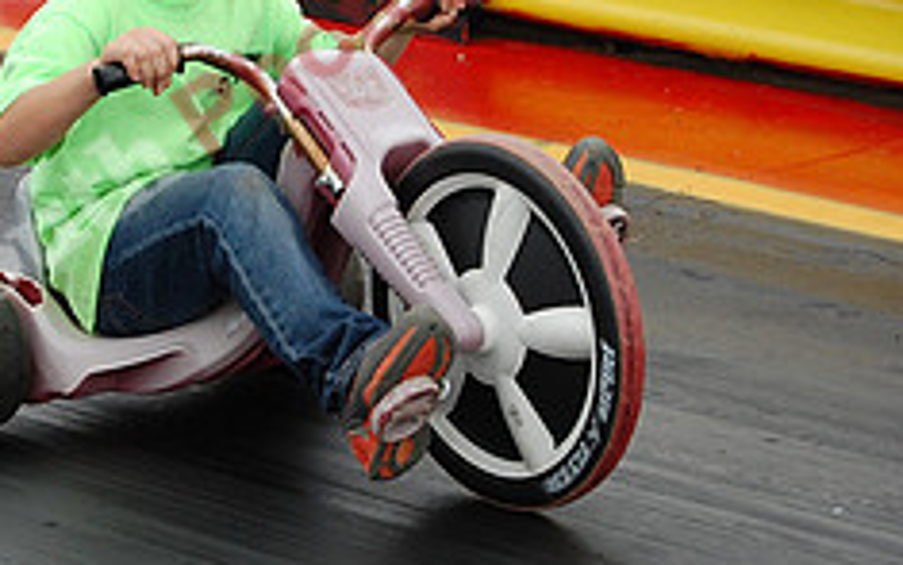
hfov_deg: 10.1
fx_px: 5102
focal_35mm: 207
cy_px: 123
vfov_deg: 6.3
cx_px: 242
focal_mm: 55
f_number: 5.6
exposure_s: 1/800
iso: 400
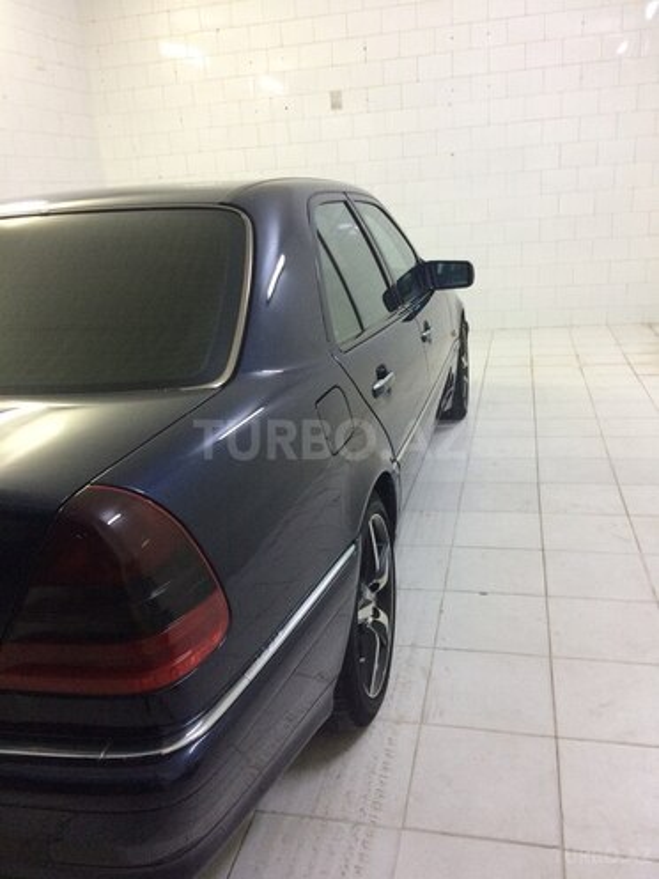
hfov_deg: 48.2
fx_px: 736
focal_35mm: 29
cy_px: 440
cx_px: 330
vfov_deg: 61.7
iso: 200
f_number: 2.2
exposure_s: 1/33
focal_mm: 4.15
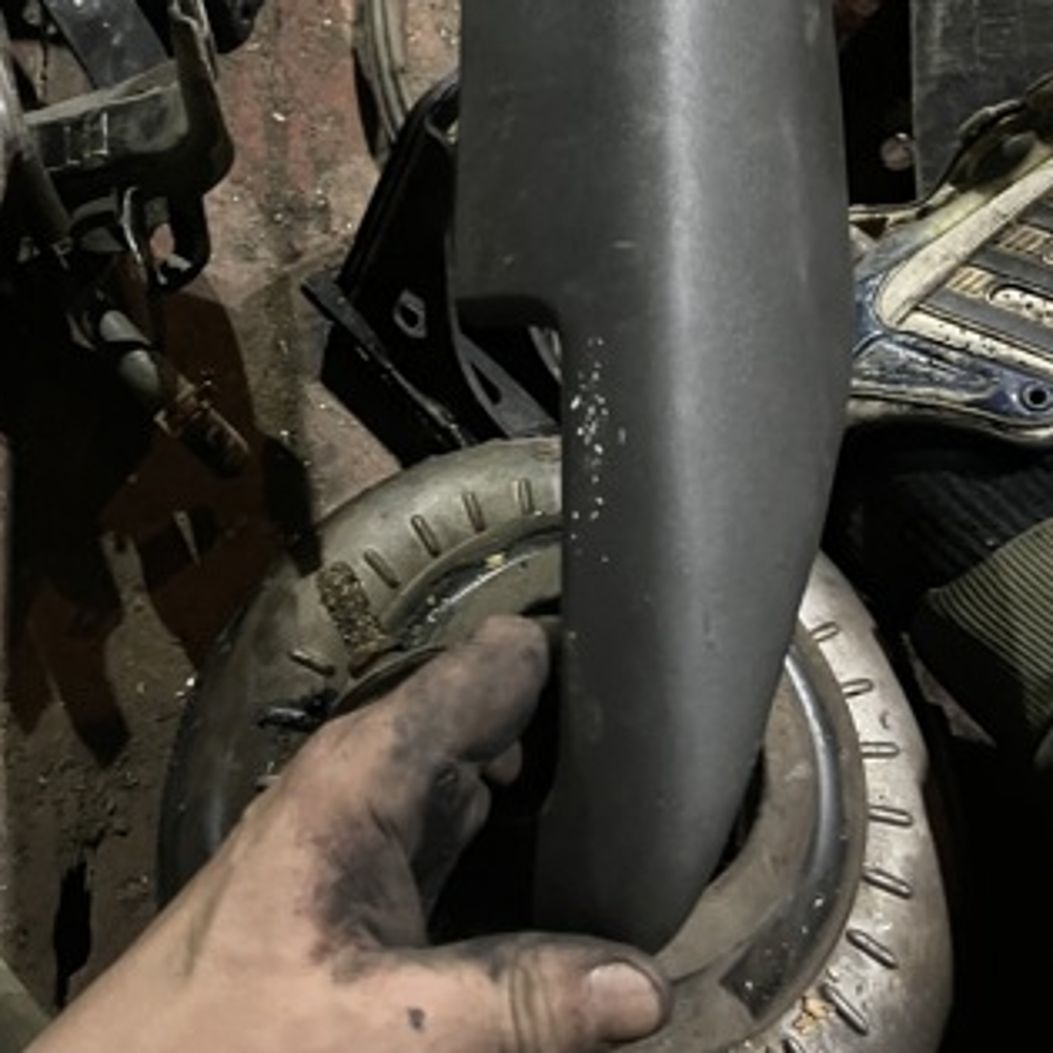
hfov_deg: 47.2
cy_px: 254
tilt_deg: -58.7
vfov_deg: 45.5
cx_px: 475
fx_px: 1205
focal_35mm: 35
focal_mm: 5.1
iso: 640
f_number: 1.6
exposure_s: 1/25
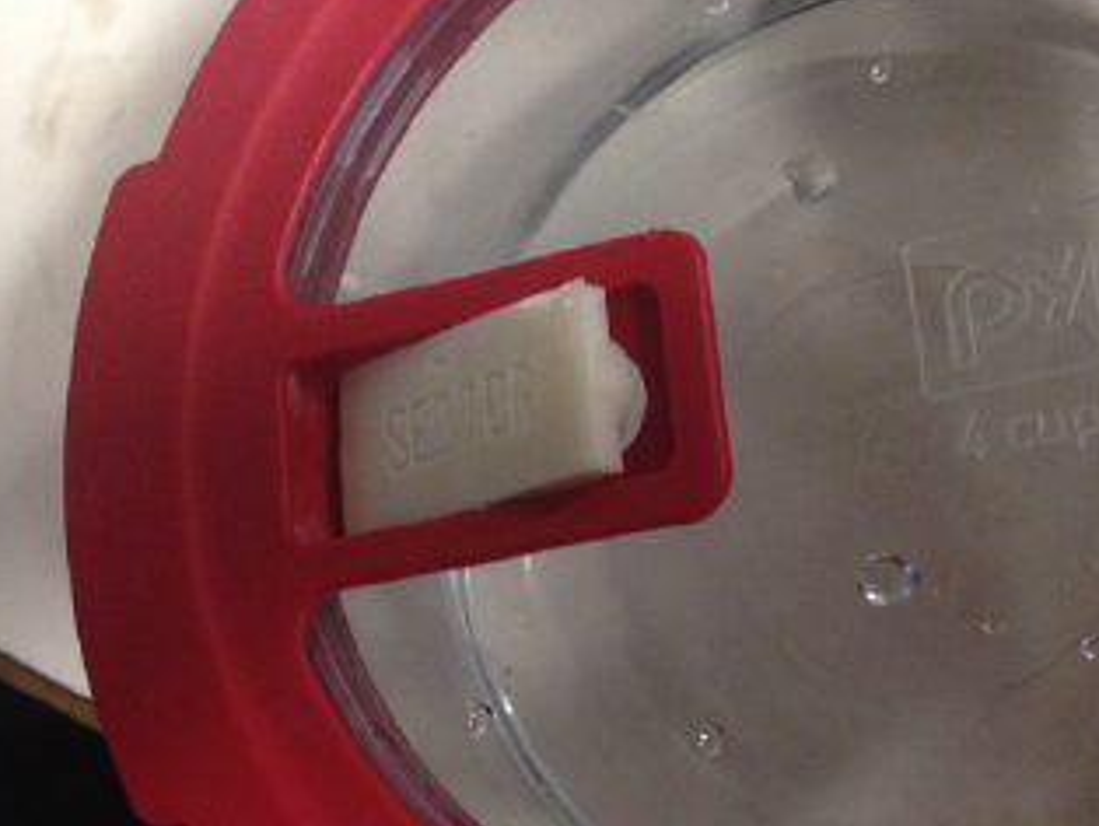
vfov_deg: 26.1
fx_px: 1779
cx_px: 723
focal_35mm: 56
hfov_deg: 34.0
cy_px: 466
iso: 320
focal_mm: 4.12
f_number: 2.4
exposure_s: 1/20
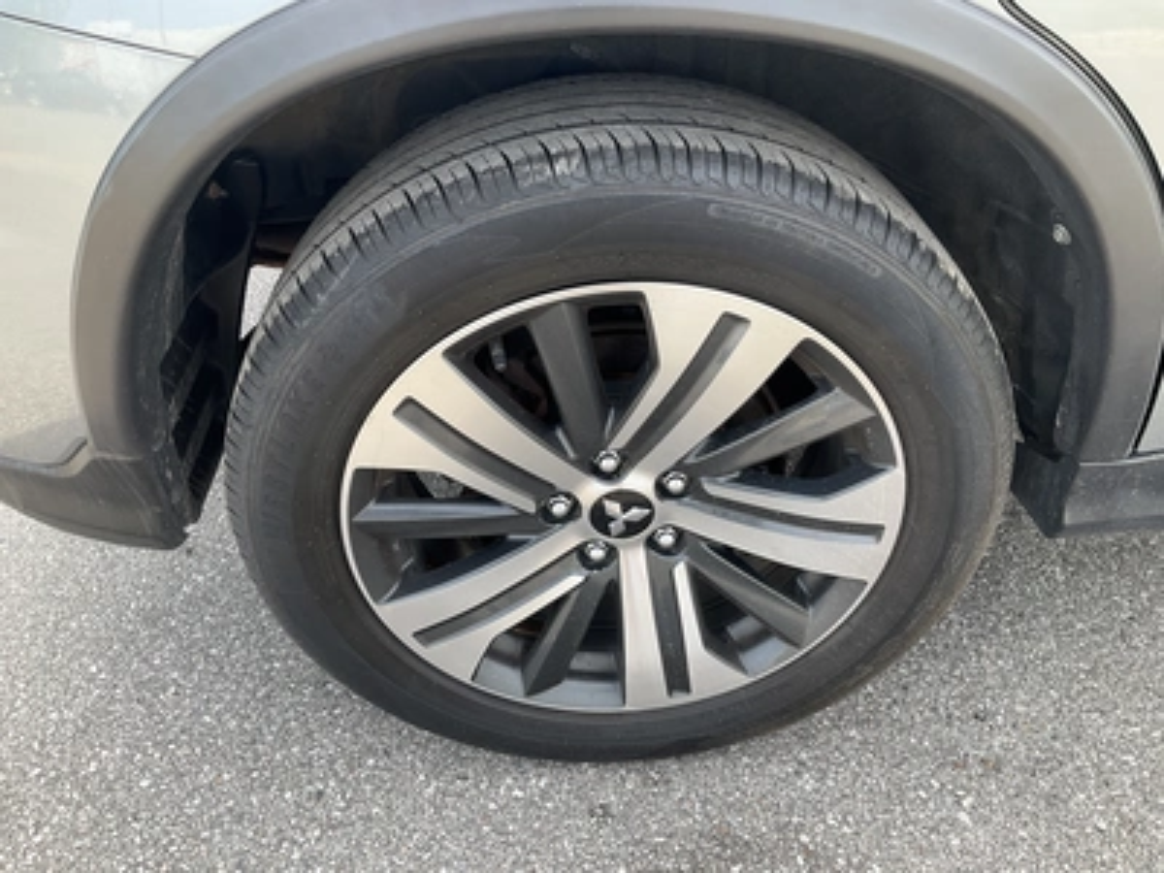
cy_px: 436
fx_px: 975
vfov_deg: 48.2
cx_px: 582
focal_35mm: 29
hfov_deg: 61.7
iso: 20
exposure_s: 1/151
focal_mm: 3
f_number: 1.8
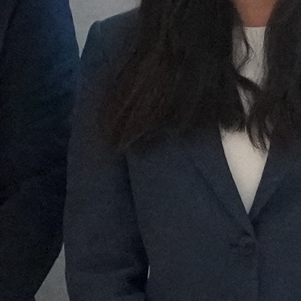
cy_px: 126
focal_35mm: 468
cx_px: -154
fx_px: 4604
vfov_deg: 3.7
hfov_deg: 3.7
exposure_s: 1/160
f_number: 4.5
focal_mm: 31
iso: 5000
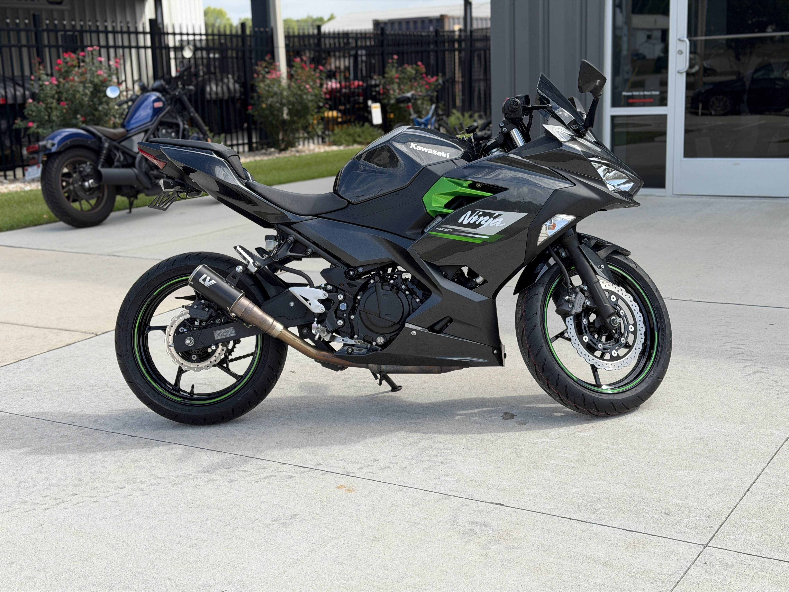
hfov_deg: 39.7
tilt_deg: -10.8
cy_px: 296
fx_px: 1094
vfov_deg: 30.3
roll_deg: +2.1
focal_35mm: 48
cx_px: 394
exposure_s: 1/2033
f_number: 1.78
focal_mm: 6.76
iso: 64
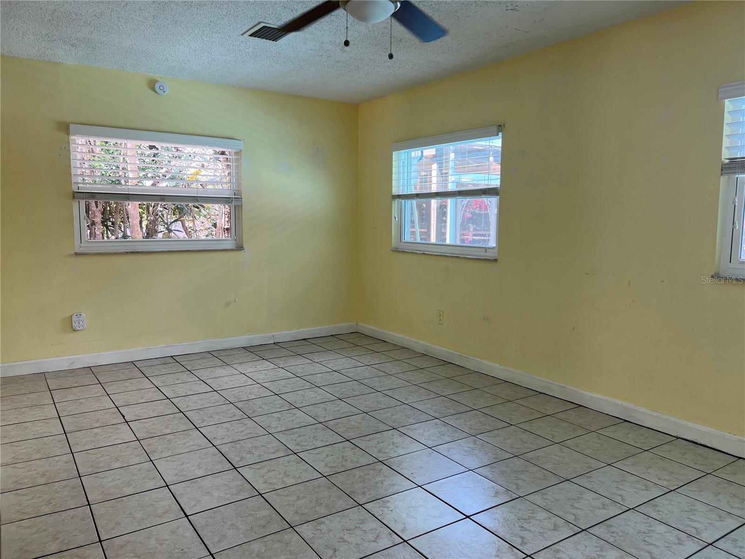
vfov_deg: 53.1
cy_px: 280
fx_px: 560
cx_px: 372
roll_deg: -0.9
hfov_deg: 67.3
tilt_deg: -6.2
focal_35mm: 26
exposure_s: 1/120
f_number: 1.5
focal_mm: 5.7
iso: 64
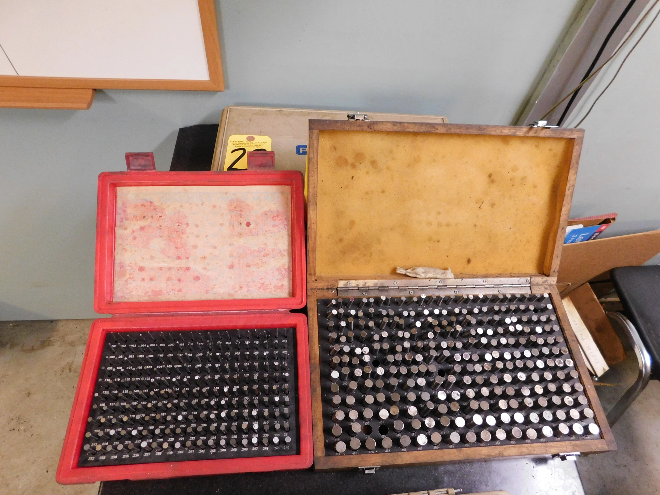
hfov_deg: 73.9
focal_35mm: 23
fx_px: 439
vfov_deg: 58.9
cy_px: 248
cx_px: 330
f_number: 3
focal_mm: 4
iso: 400
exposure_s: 1/15
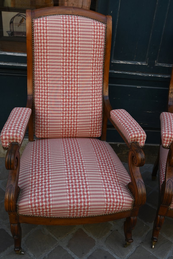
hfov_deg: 36.2
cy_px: 130
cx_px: 86
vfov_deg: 52.2
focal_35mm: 37
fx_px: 265
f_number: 5.6
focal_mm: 24.5
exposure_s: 1/250
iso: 200
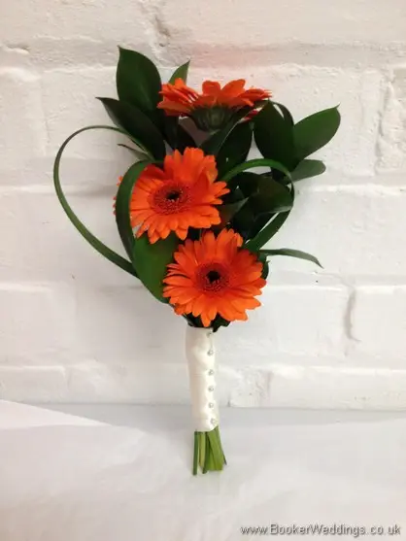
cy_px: 270
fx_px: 547
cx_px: 203
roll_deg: +1.9
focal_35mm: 35
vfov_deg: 52.6
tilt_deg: -27.8
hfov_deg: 40.7
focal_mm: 4.28
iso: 80
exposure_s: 1/20
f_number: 2.4
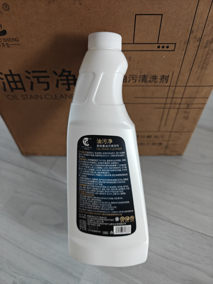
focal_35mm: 23
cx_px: 106
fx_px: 189
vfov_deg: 73.9
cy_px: 142
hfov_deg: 58.9
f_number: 1.6
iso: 1600
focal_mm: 6.06
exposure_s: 1/50
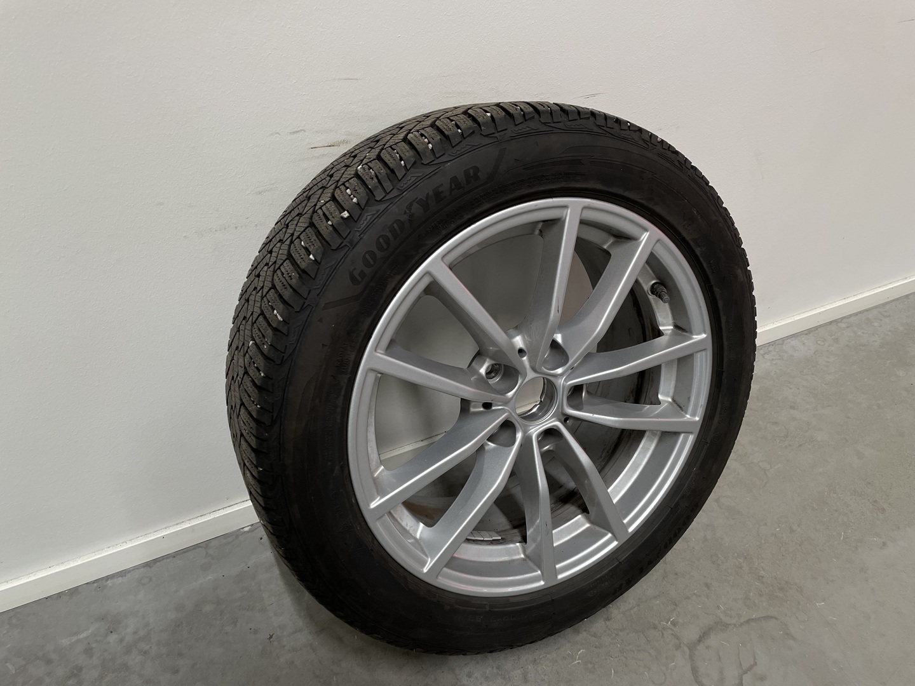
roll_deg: -0.4
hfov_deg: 67.3
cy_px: 343
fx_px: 687
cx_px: 458
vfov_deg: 53.1
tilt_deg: -39.8
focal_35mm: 26
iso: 100
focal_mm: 4.2
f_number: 1.6
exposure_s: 1/100
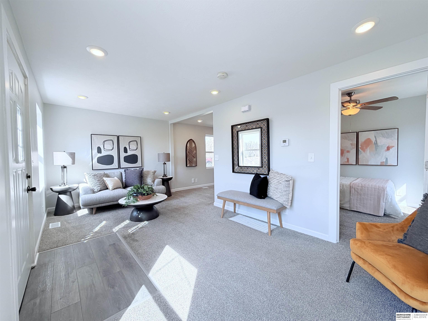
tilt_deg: -2.4
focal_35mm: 14
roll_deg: +0.7
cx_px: 214
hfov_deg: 102.1
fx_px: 173
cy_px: 160
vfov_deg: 85.7
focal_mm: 2.22
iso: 50
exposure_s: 1/121
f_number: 2.2
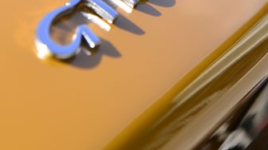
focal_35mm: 360
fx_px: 2557
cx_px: 152
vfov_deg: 3.4
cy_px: -85
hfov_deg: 6.0
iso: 200
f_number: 8
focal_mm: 120
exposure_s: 1/200
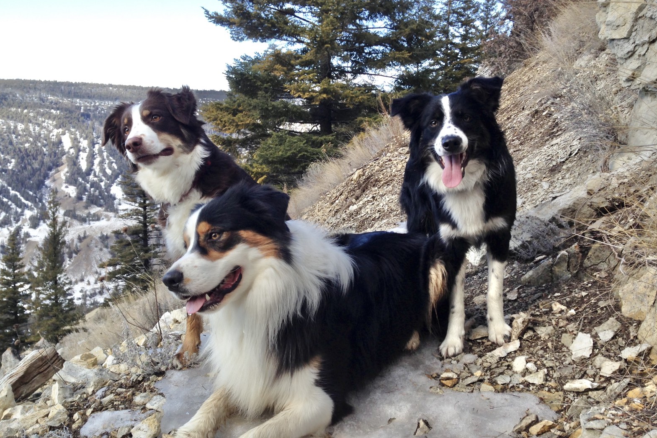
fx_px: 639
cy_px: 220
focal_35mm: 35
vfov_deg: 37.9
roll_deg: -1.1
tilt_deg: -8.5
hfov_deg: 54.4
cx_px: 332
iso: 50
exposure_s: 1/361
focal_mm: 4.12
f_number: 2.4
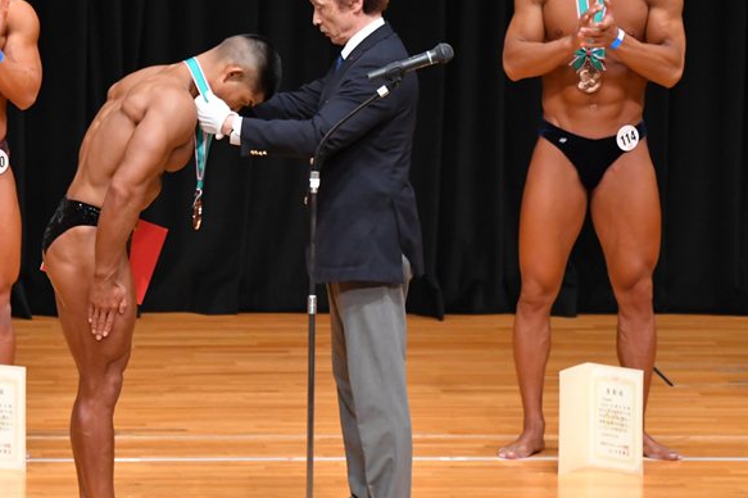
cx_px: 262
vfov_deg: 3.6
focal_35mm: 379
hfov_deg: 5.4
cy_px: 225
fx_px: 7870
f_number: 5.6
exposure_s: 1/400
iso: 4000
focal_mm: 190
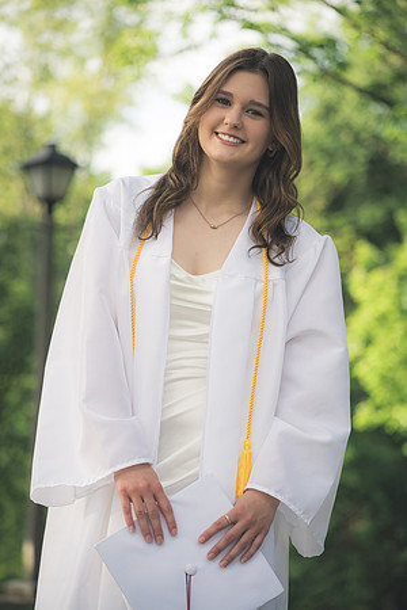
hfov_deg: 11.4
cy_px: 305
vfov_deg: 17.1
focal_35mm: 120
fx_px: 2035
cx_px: 204
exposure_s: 1/1000
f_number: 4
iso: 720
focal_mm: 120
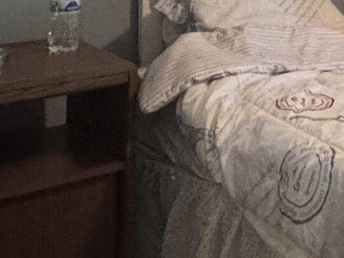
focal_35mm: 77
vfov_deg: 17.9
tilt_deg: -3.0
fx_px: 765
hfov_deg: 18.9
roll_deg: -2.8
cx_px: 636
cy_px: -74
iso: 800
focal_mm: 2.22
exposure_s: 1/60
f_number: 2.2
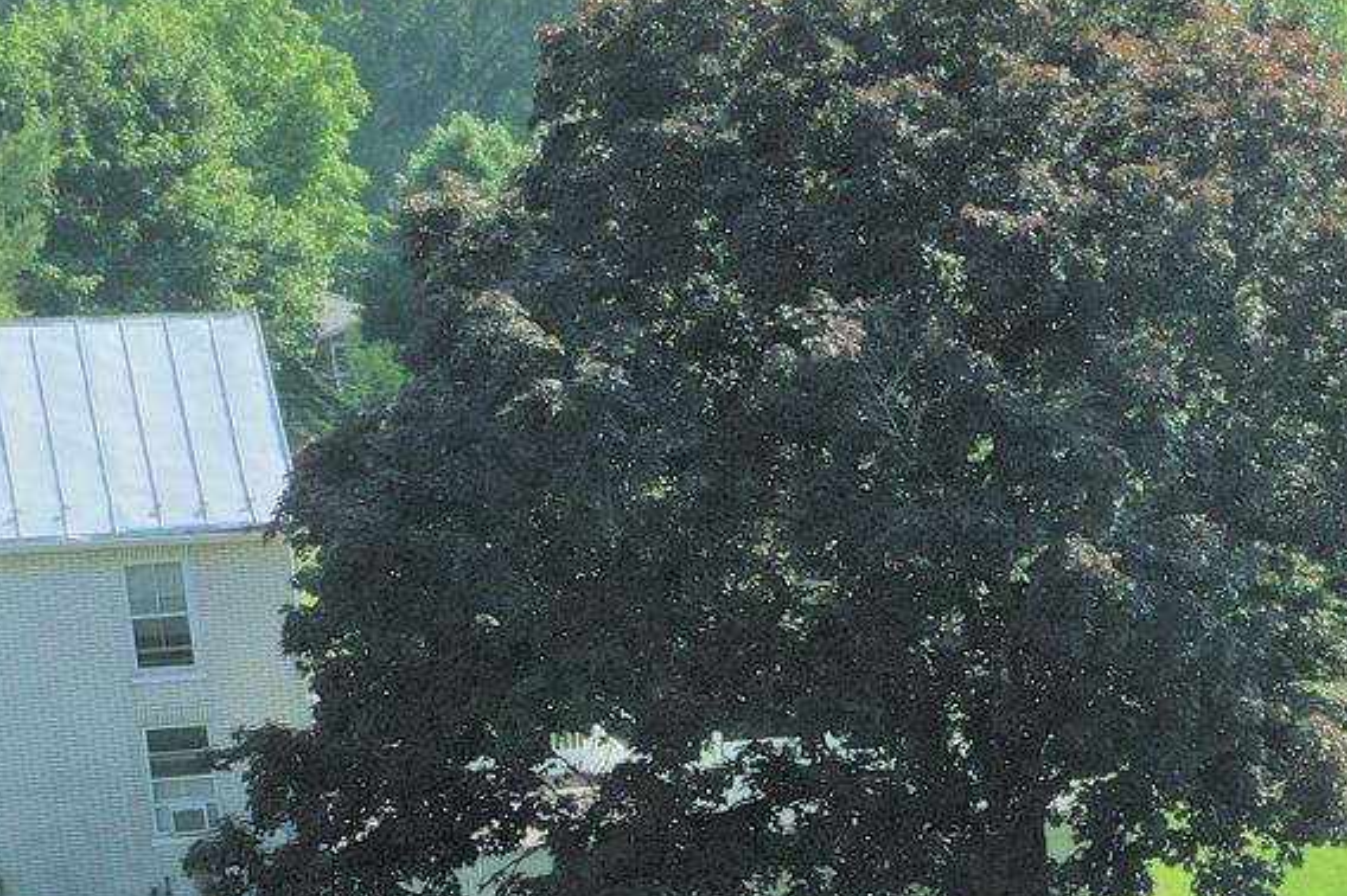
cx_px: 1726
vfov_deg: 13.1
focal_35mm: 101
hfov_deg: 18.8
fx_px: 3777
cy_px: 1177
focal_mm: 10.26
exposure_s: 1/1000
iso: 100
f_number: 4.5
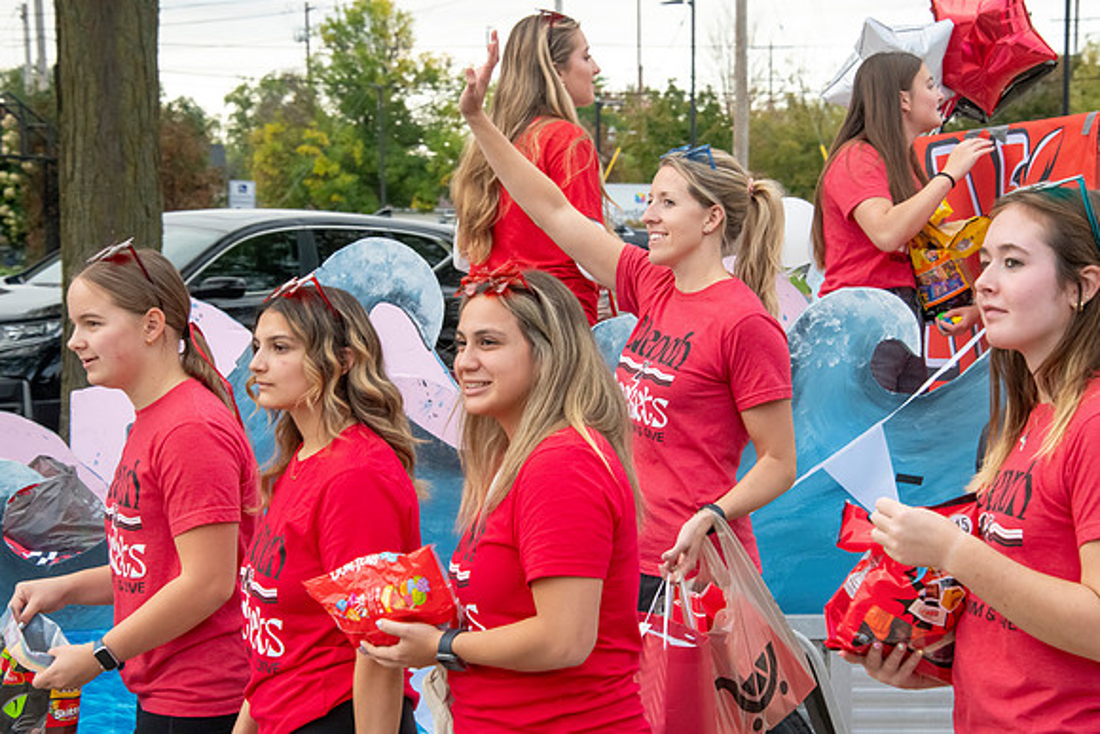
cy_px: 367
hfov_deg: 18.3
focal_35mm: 112
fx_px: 3423
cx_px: 550
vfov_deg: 12.2
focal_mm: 112
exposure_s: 1/320
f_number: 11
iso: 3200
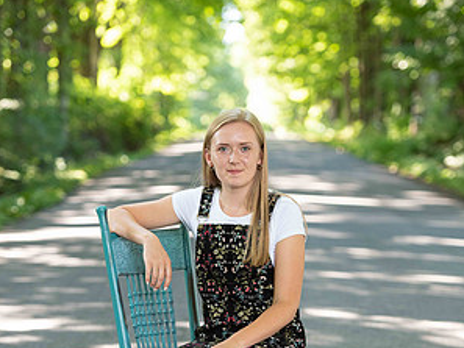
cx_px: 231
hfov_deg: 12.3
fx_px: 2146
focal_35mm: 160
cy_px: 281
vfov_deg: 9.3
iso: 640
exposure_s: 1/200
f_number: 3.5
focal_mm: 110
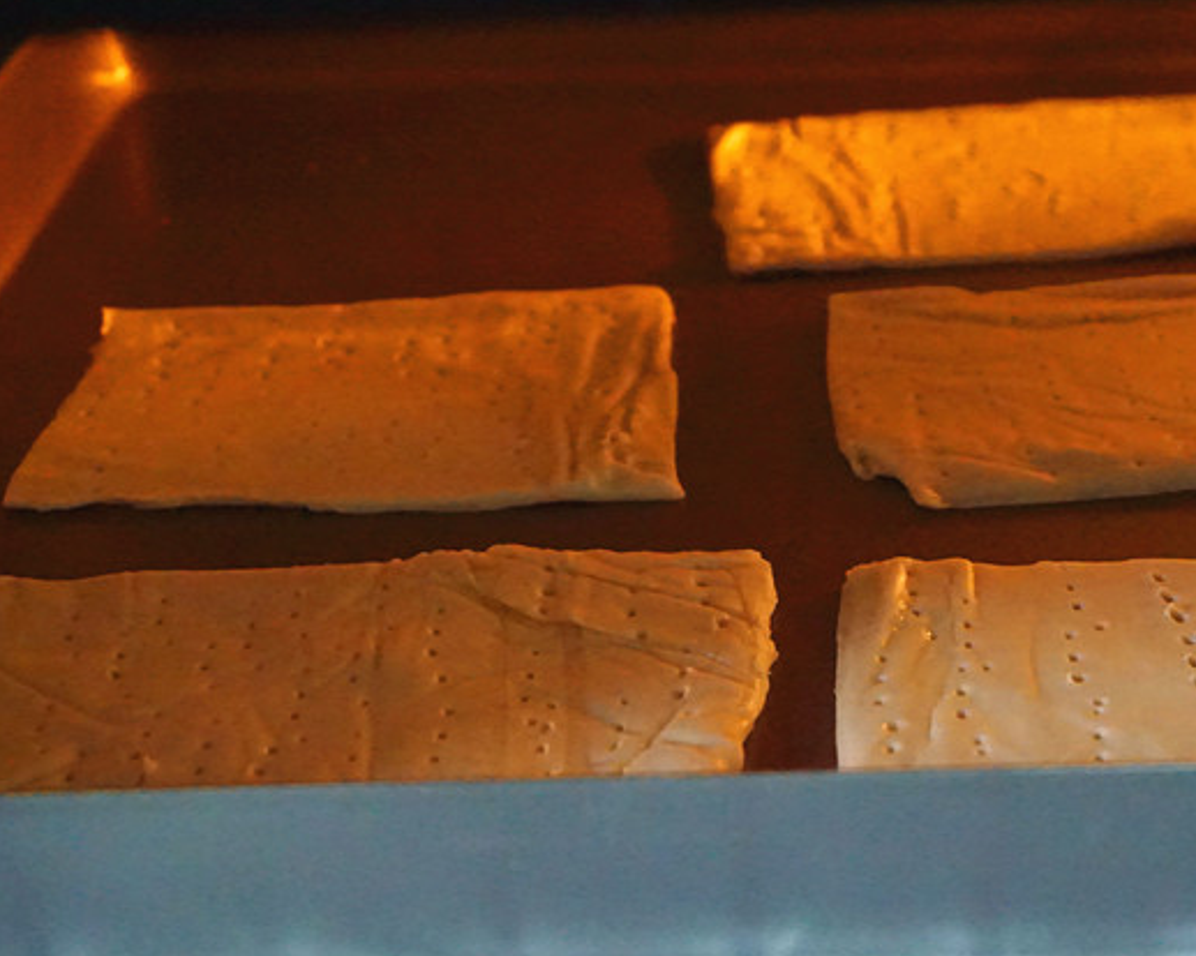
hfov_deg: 26.3
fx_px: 2538
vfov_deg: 21.3
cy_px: 598
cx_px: 864
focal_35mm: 72
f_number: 5.6
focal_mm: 33
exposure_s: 1/80
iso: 5000
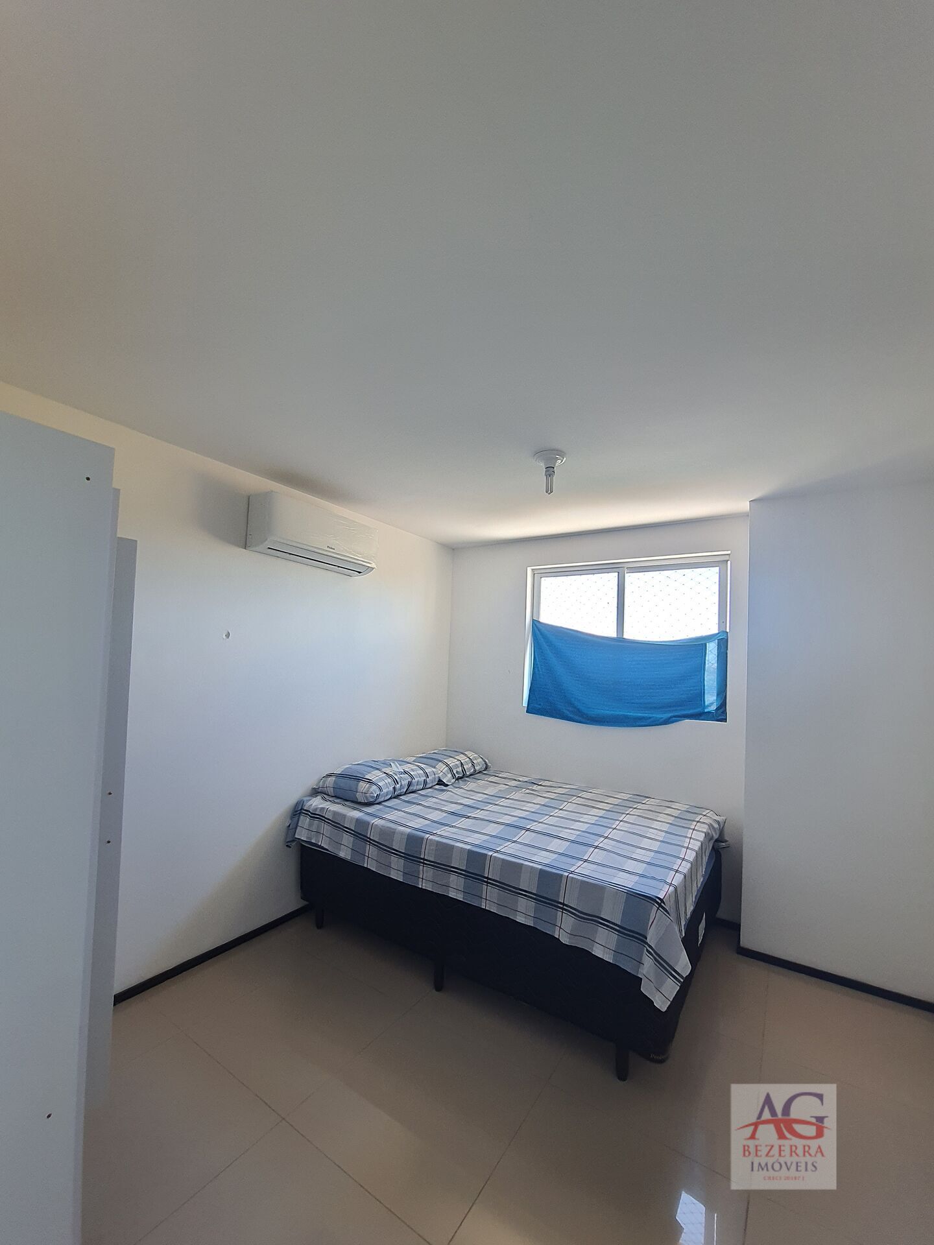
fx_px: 468
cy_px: 622
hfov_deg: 89.9
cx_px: 467
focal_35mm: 13
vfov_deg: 106.2
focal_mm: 1.74
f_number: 2.2
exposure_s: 1/60
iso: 80
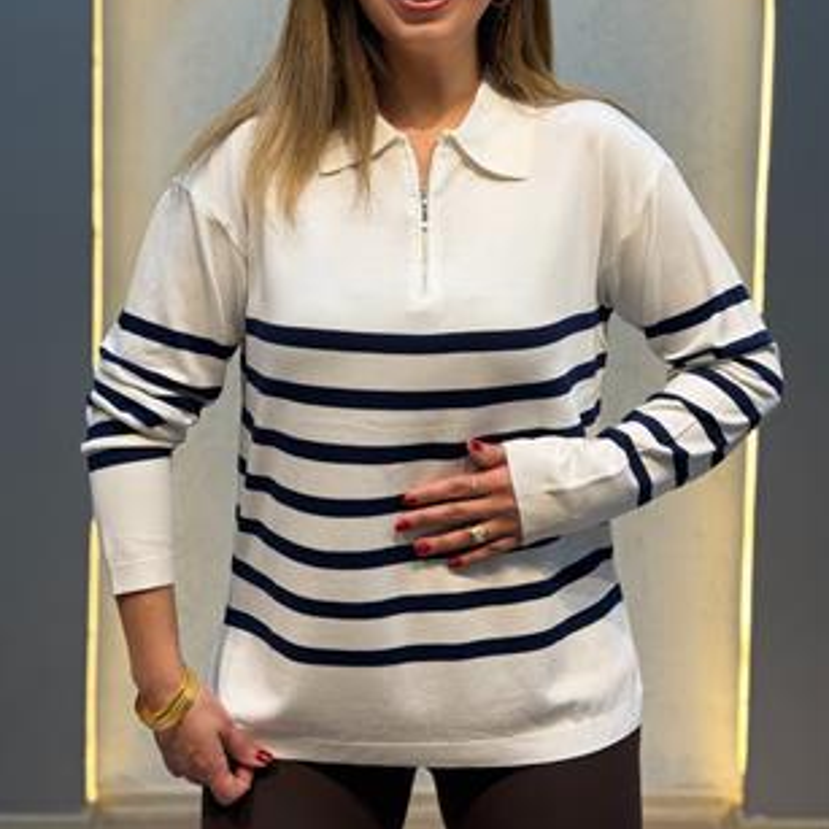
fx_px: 1544
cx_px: 413
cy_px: 274
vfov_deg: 29.8
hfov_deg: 30.0
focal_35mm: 57
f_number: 1.78
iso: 64
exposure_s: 1/196
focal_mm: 6.76
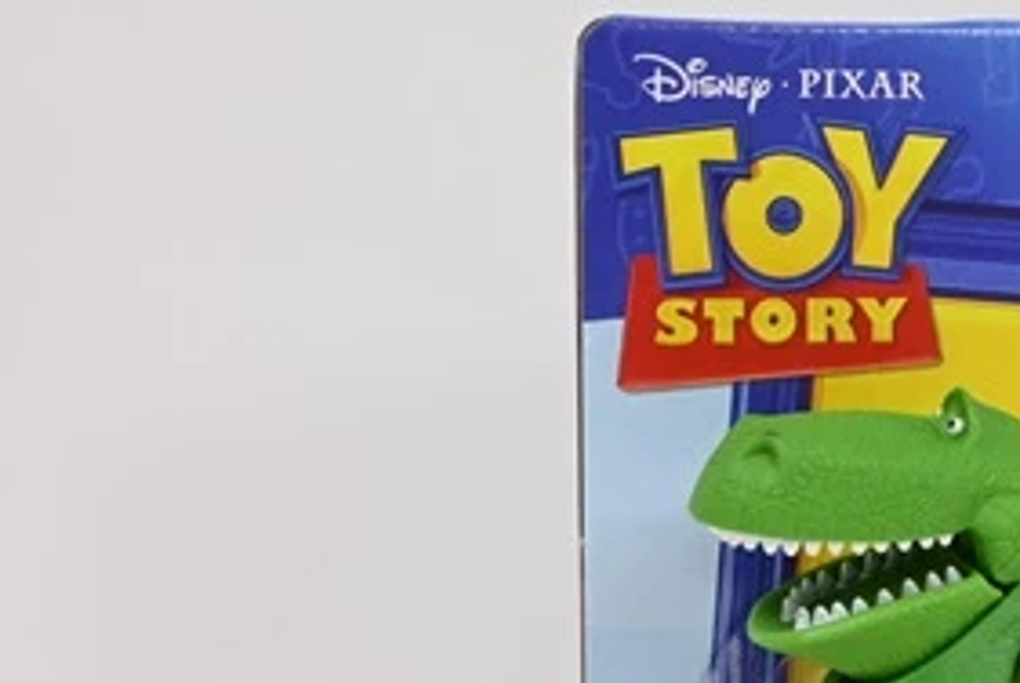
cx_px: 1085
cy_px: 785
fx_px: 3156
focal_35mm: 111
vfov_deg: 12.1
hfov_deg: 17.8
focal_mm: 29
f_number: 4.8
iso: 400
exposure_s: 1/160
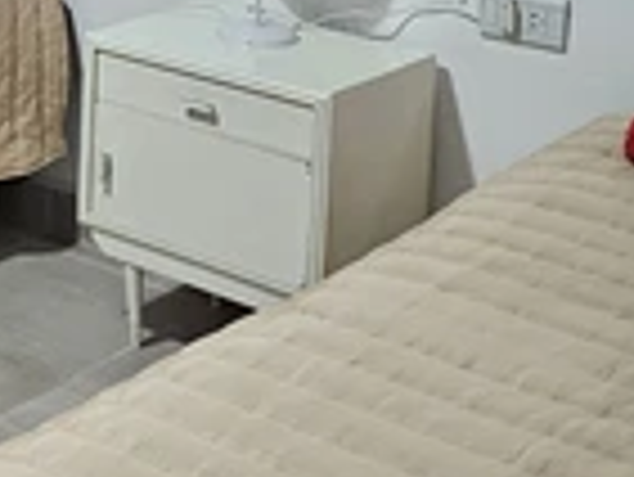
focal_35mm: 75
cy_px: -158
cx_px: -351
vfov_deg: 18.2
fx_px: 1375
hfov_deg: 21.3
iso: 640
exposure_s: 1/100
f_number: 1.8
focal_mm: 5
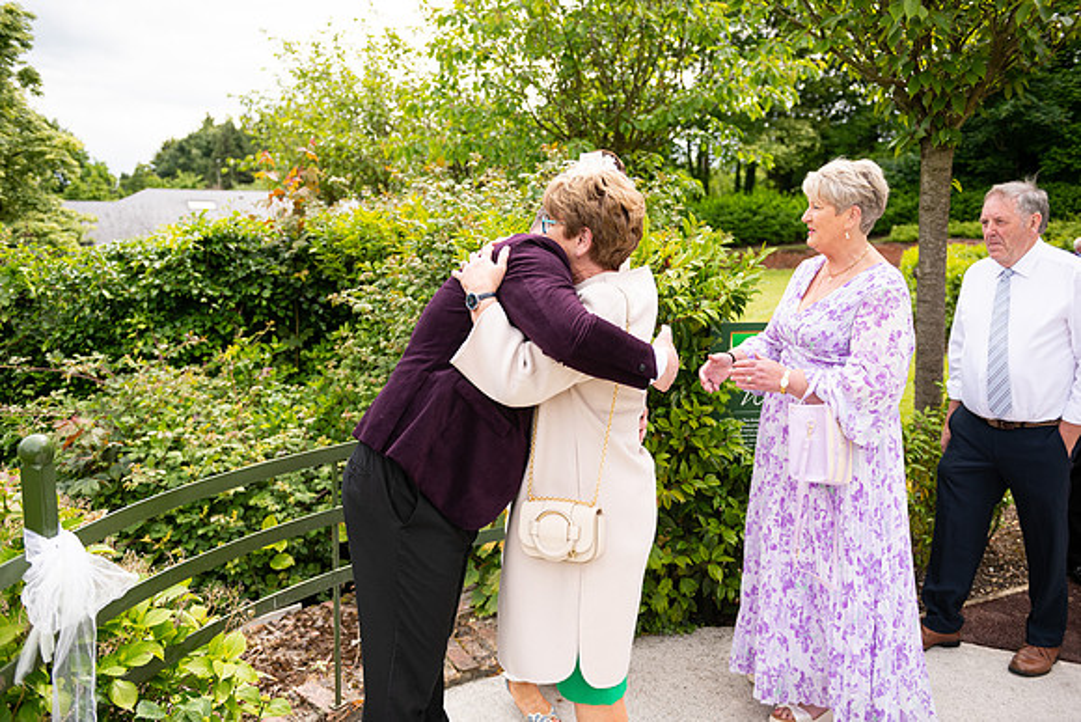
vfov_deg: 45.0
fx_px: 871
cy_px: 361
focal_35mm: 29
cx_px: 540
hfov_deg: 63.6
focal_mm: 29
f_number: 3.5
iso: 250
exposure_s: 1/1600
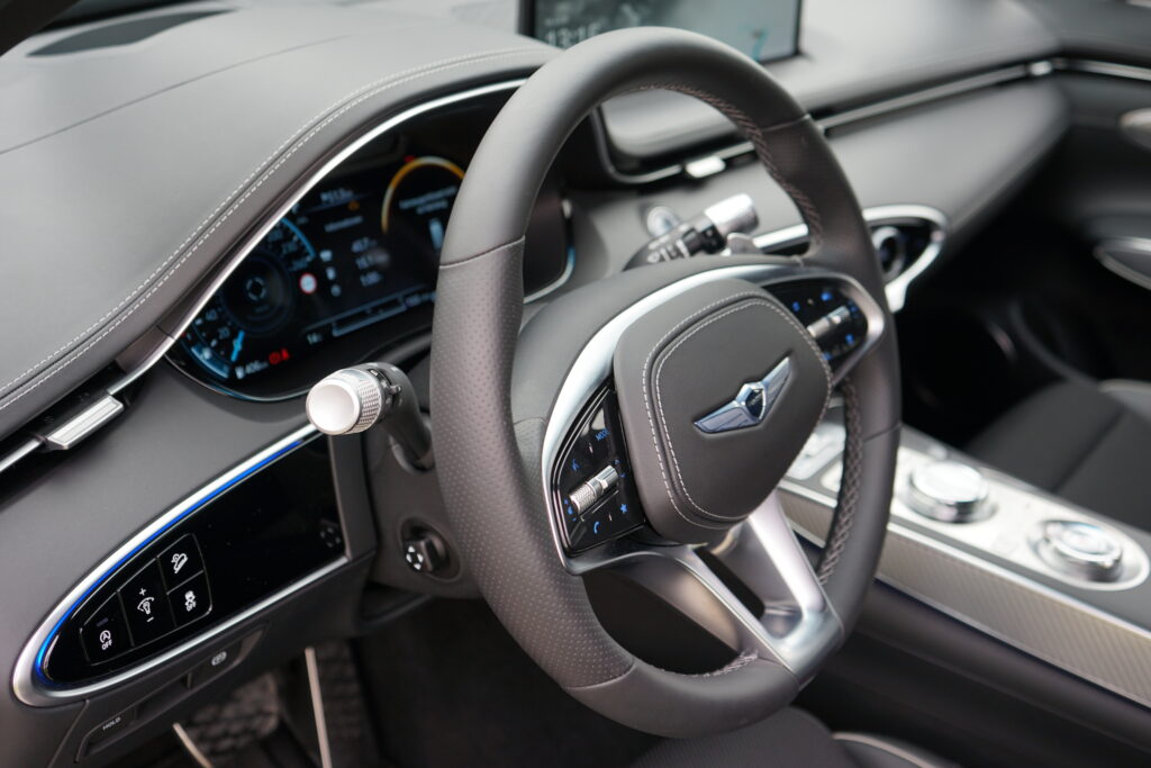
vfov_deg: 36.9
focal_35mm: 36
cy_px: 384
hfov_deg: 53.1
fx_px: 1151
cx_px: 576
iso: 125
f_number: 4
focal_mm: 36
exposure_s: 1/60
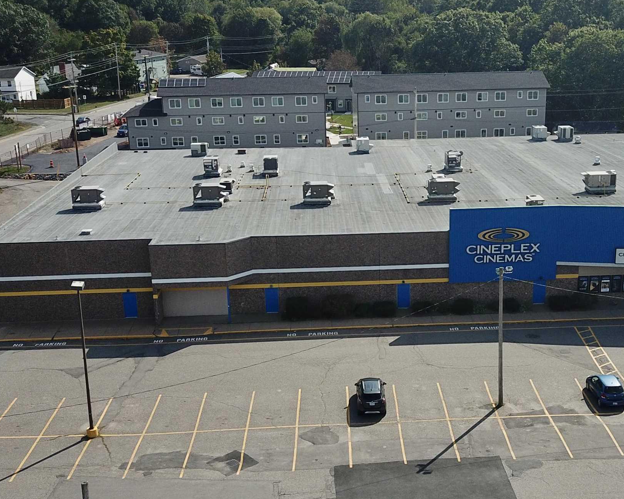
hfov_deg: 38.6
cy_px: 287
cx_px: 382
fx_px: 886
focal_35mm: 48
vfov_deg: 31.4
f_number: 2.2
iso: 100
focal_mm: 4.7
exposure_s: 1/2222
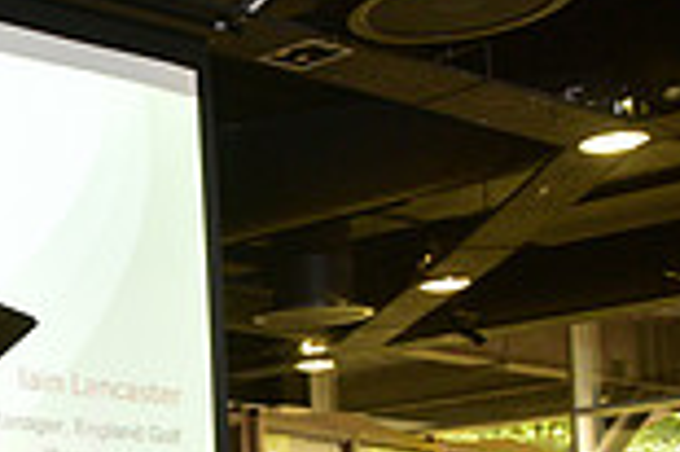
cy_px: 507
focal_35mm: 90
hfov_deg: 18.8
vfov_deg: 14.8
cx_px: -452
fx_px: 1698
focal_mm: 24
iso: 1250
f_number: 4
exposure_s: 1/80
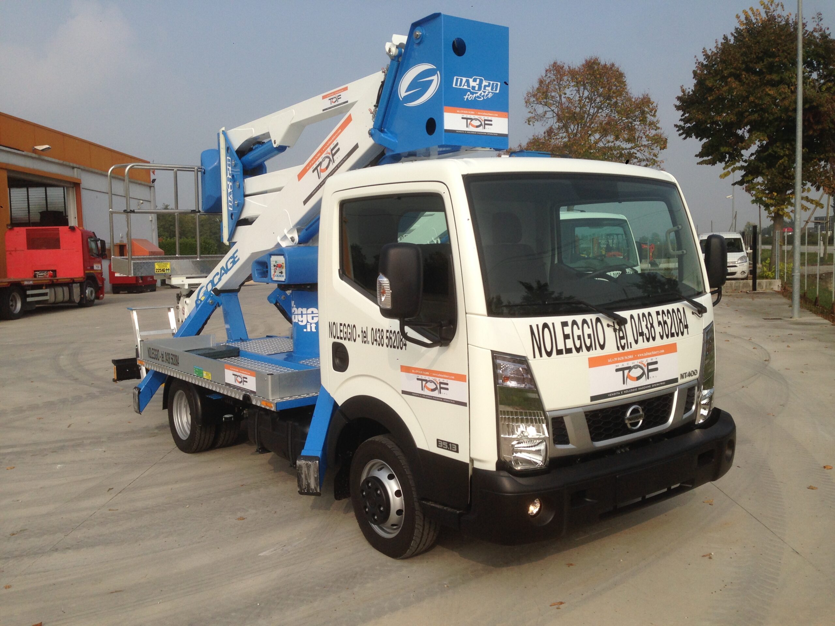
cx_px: 418
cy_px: 313
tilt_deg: -4.2
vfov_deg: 42.9
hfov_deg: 55.4
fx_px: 796
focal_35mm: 33
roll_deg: +0.2
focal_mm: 4.12
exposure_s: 1/2008
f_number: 2.4
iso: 50
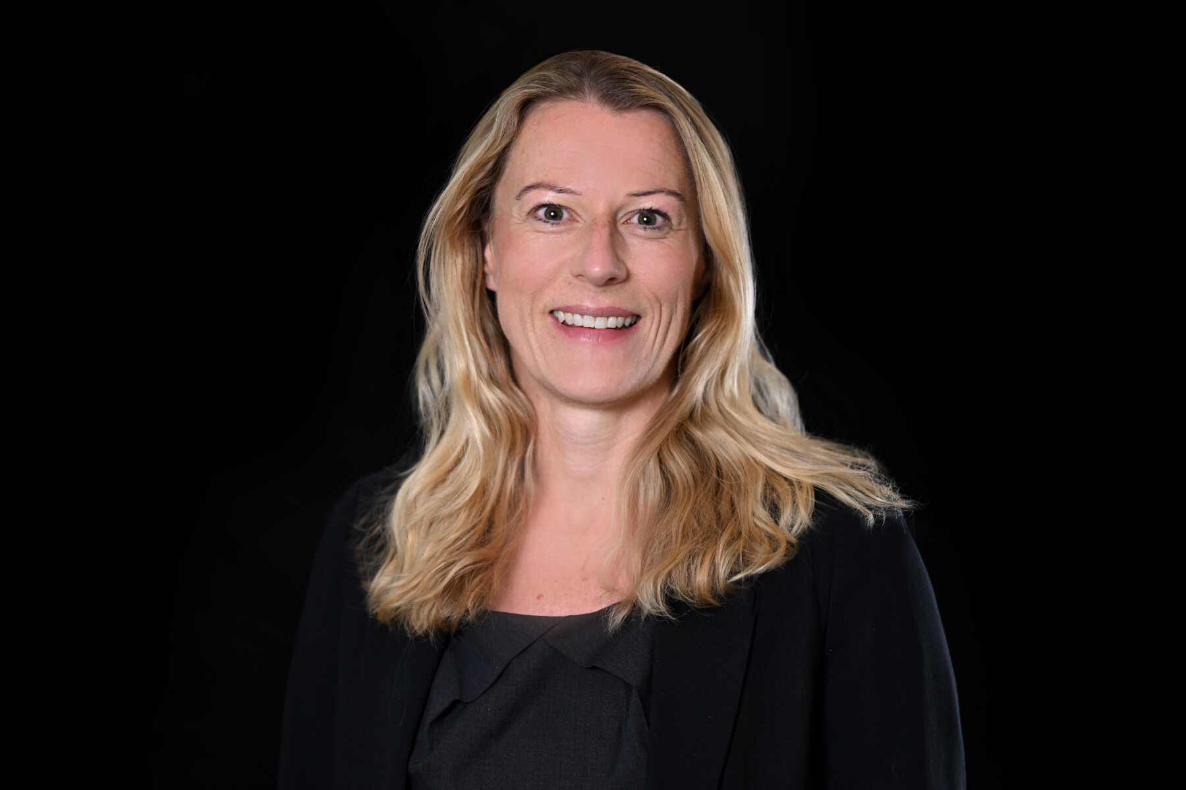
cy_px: 395
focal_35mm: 79
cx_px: 593
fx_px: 2602
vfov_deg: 17.3
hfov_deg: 25.7
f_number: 2.8
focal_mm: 79
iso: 100
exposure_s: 1/125
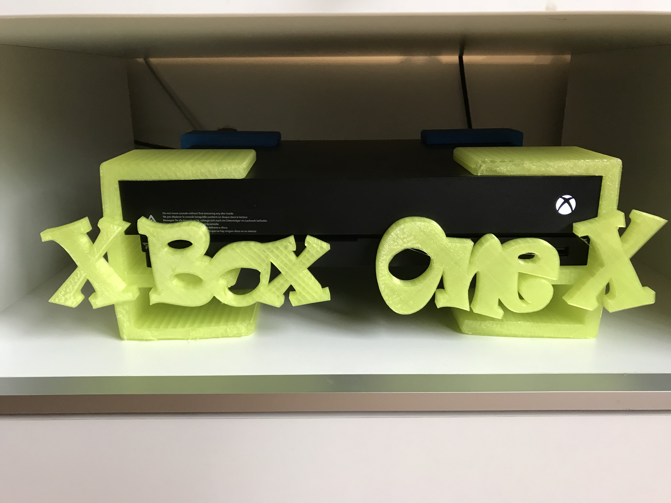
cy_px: 252
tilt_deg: -18.6
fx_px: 543
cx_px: 336
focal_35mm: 28
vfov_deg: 49.7
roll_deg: +1.1
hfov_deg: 63.4
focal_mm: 3.99
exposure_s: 1/17
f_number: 1.8
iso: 64
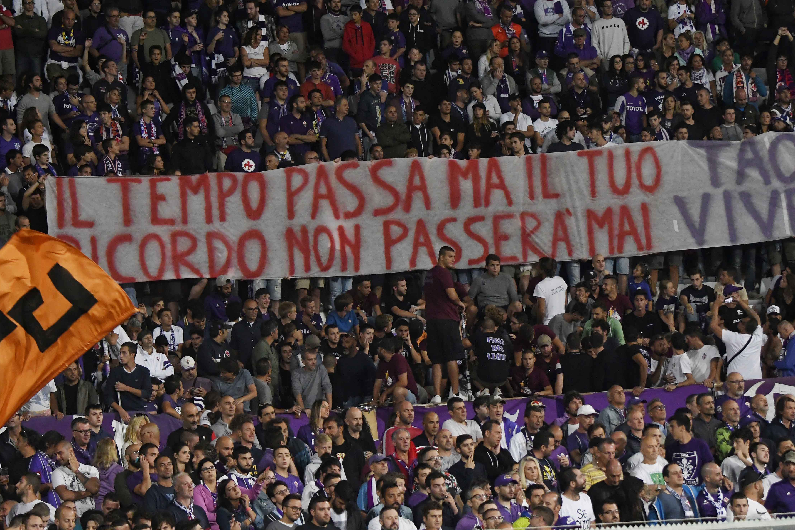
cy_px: 203
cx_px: 464
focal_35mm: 254
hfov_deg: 8.1
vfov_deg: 5.4
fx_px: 5600
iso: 3200
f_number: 5
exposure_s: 1/400
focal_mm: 135
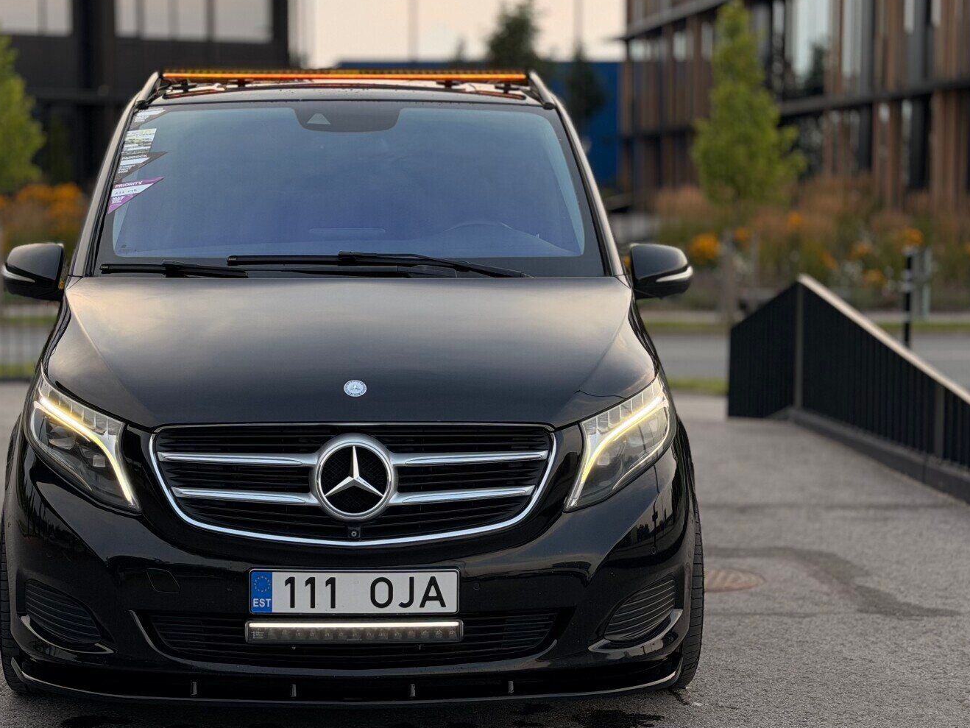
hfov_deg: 27.3
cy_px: 352
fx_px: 1990
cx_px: 360
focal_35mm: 71
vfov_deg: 20.7
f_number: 1.78
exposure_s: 1/394
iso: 100
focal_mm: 6.76
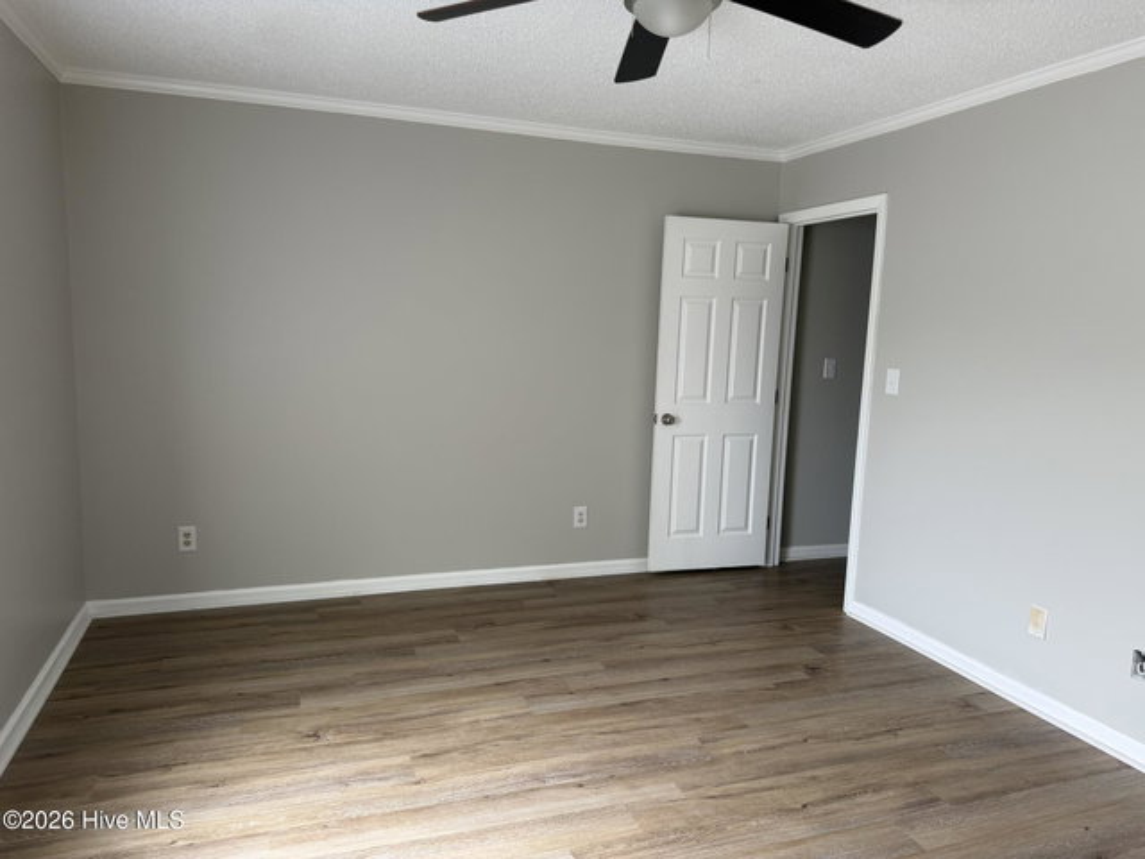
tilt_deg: -7.3
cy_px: 430
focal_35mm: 24
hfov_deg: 71.6
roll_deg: -2.0
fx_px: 794
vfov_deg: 56.8
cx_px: 572
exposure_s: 1/121
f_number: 1.78
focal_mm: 6.76
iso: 100
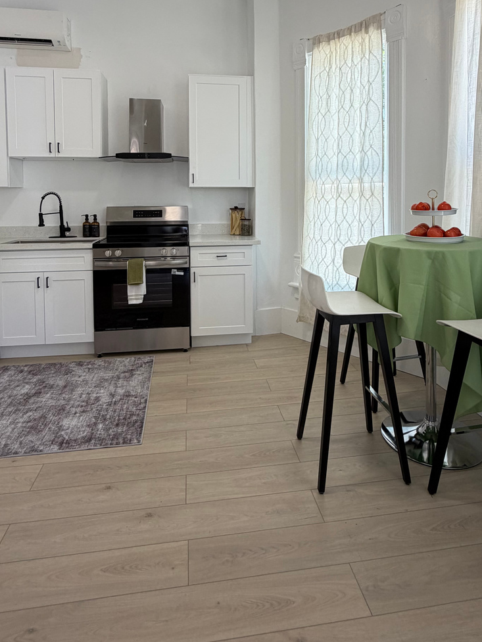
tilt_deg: -2.6
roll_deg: -0.2
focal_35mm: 22
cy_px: 214
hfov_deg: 61.1
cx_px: 243
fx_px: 408
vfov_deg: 74.0
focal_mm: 2.22
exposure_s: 1/121
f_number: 2.2
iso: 100
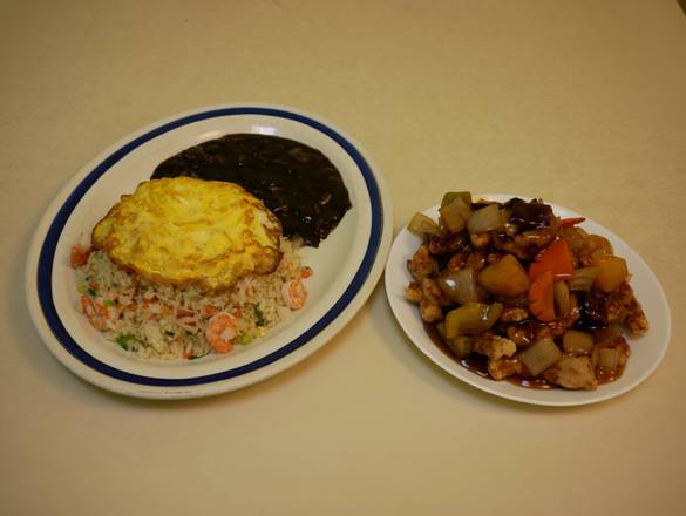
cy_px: 258
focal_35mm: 40
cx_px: 343
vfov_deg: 36.0
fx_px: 794
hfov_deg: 46.8
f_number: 4.1
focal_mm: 20
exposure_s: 1/8
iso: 200
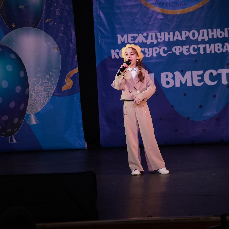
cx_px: 114
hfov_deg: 9.1
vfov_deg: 9.1
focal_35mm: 192
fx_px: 1437
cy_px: 84
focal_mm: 150
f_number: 4
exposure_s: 1/400
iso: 1600
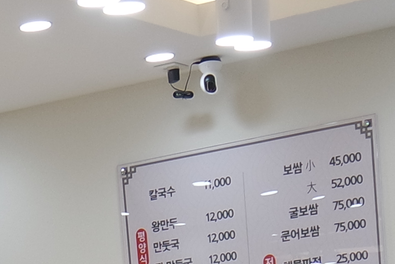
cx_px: -20
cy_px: 770
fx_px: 1876
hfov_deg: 11.9
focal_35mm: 171
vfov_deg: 7.2
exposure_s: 1/60
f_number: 3.5
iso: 200
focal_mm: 10
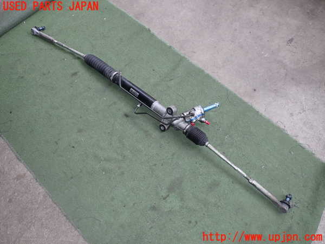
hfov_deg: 60.0
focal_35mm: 30
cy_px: 122
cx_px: 162
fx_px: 282
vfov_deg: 46.8
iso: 100
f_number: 2.3
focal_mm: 5.4
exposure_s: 1/100
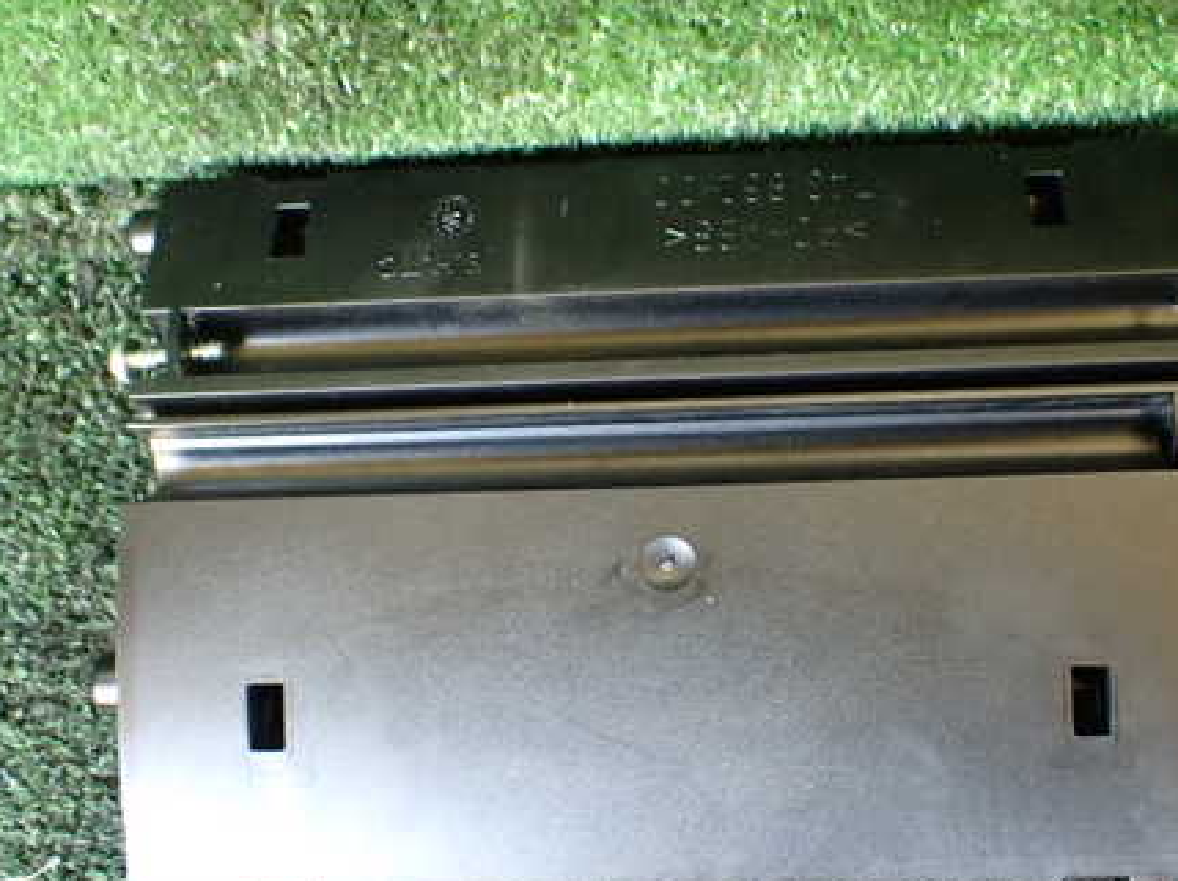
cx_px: 667
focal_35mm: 42
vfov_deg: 34.3
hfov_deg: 44.7
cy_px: 439
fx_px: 1428
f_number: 2.3
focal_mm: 5.4
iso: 800
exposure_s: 1/30
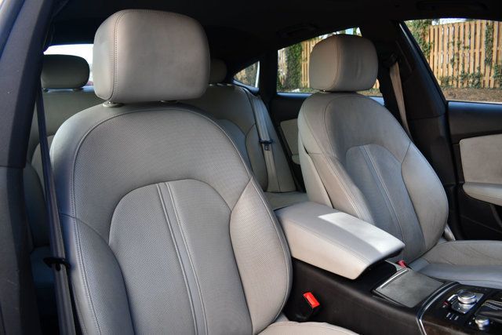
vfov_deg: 48.0
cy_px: 168
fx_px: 377
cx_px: 251
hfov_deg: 67.4
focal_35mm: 27
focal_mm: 18
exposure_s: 1/250
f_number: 5
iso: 400
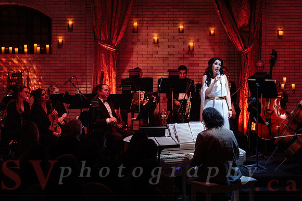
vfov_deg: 19.5
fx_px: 587
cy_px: 100
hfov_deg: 28.8
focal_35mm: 70
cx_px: 151
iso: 1600
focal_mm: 70
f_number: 2.8
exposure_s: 1/125
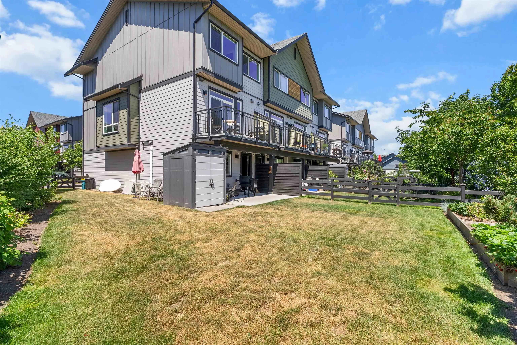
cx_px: 258
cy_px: 172
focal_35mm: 16
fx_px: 230
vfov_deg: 73.8
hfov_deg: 96.7
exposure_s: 1/125
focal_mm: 16
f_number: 13
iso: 500
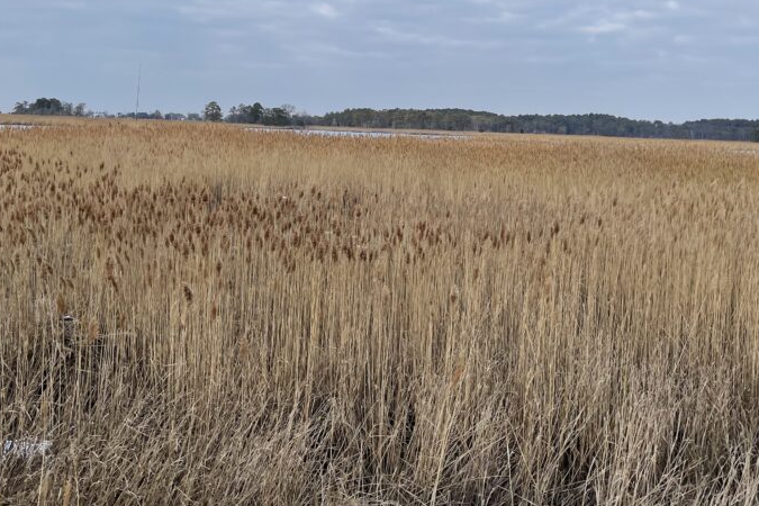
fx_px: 864
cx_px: 401
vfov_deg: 32.2
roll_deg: -2.0
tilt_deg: -1.7
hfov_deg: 47.4
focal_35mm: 41
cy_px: 150
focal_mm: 4.2
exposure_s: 1/2257
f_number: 1.6
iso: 32
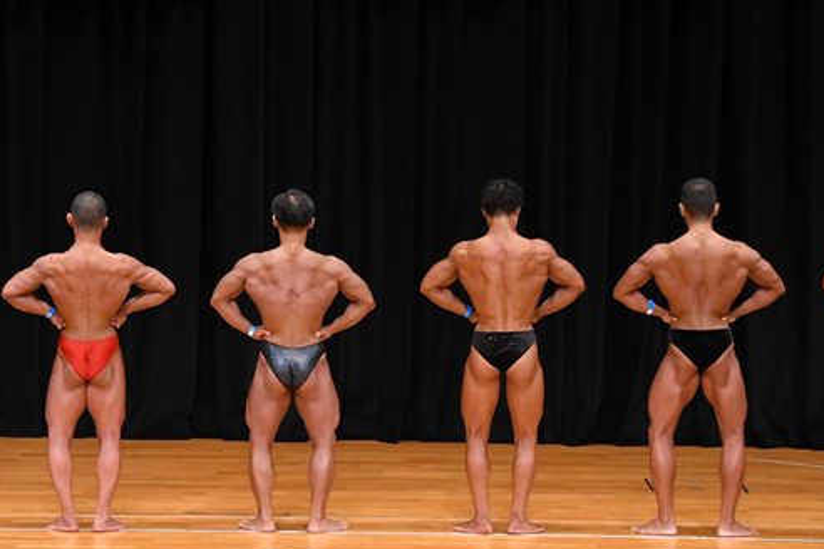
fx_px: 4577
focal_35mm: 200
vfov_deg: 6.9
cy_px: 187
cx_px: 259
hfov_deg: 10.3
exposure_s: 1/400
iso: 3200
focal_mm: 85
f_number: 5.6
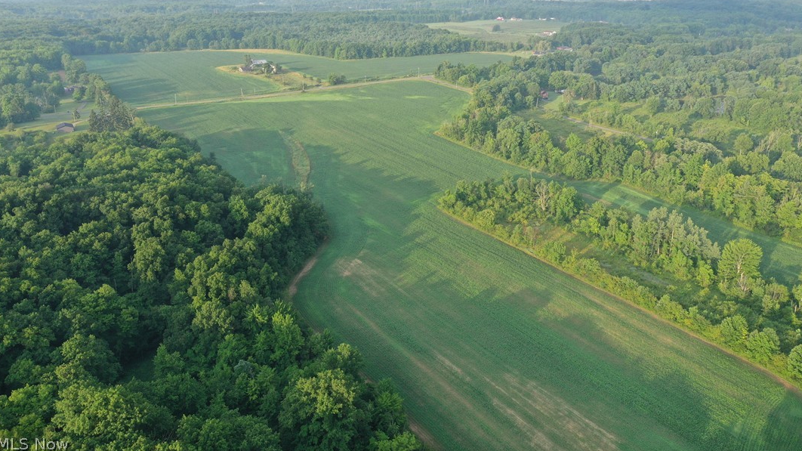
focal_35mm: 30
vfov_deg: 38.8
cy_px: 183
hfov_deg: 64.3
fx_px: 638
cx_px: 403
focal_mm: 10.26
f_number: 4.5
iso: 100
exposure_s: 1/200
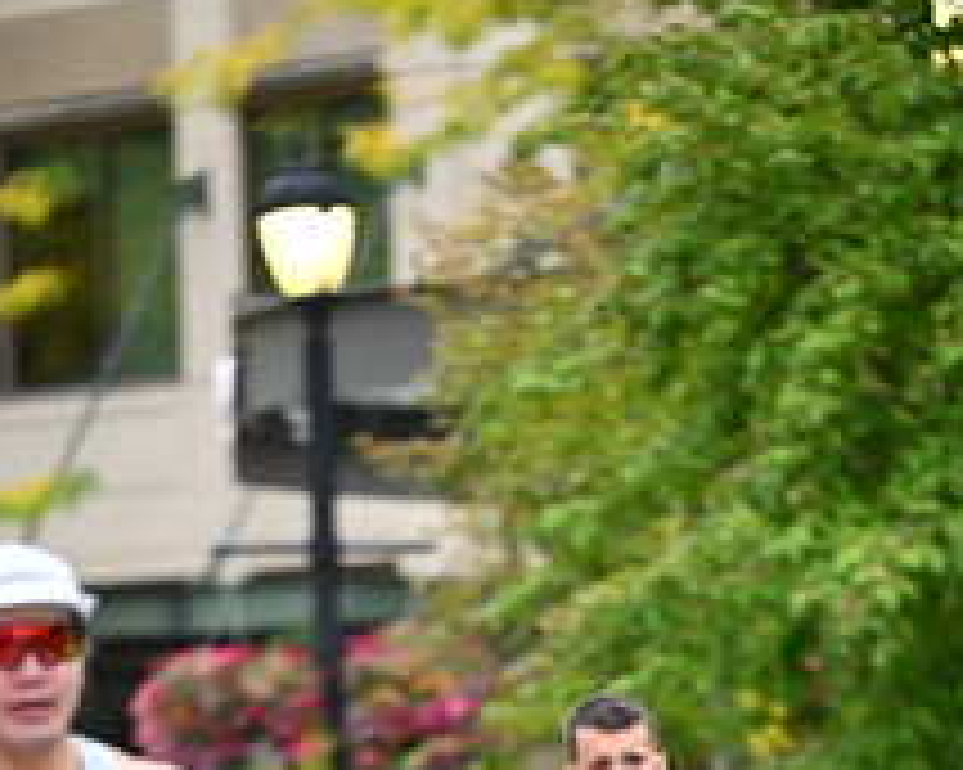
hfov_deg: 4.6
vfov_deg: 3.6
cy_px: 1225
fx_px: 12022
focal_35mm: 422
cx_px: 659
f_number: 2.8
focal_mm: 175
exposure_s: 1/1250
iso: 1600
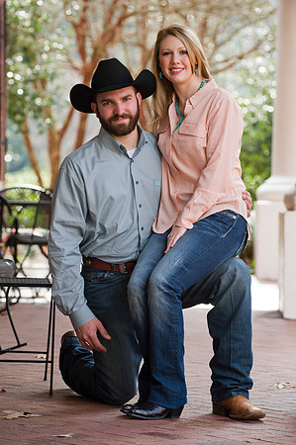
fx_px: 1978
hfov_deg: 8.6
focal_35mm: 160
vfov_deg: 12.9
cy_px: 222
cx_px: 148
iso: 250
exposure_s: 1/200
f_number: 4.5
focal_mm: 160
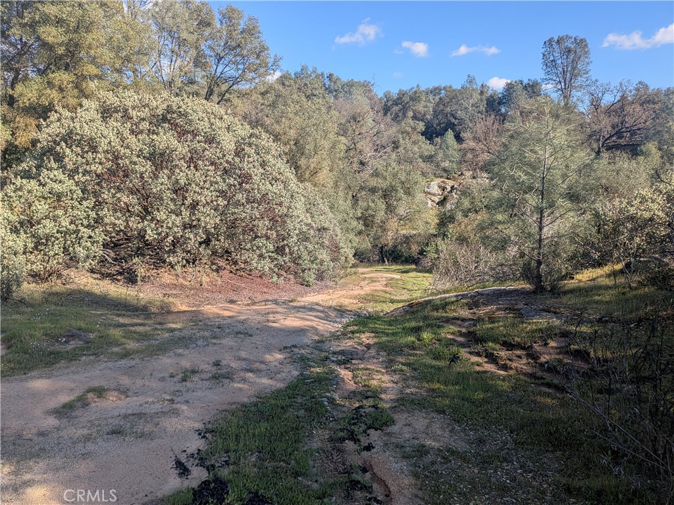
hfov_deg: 71.6
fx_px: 467
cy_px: 252
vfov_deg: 56.8
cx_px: 337
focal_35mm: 24
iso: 46
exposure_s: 1/1209
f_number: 1.7
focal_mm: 4.53
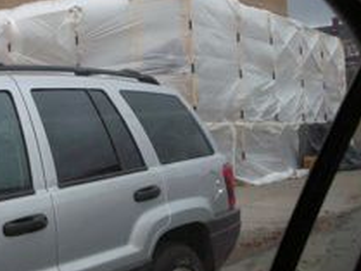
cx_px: 102
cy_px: 76
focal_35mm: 67
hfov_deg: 28.6
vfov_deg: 21.8
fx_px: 699
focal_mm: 5.8
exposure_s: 1/462
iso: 400
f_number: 2.8
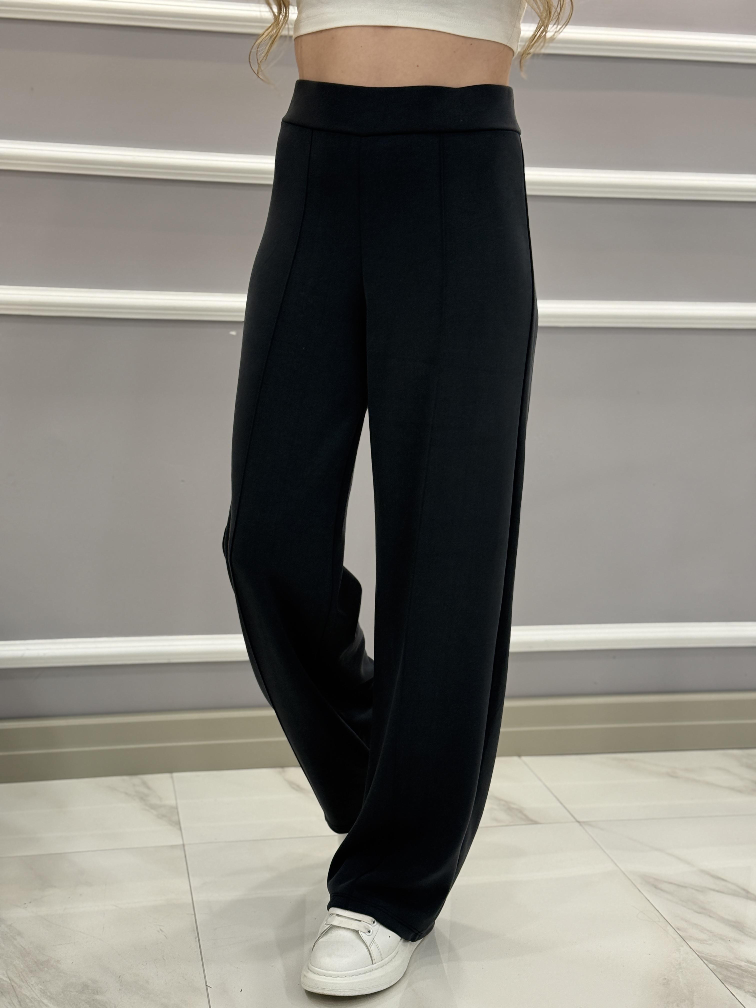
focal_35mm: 48
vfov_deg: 39.7
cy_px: 504
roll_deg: -2.4
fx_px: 1398
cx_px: 378
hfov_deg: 30.3
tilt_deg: -7.9
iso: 125
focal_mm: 6.76
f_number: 1.78
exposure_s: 1/100
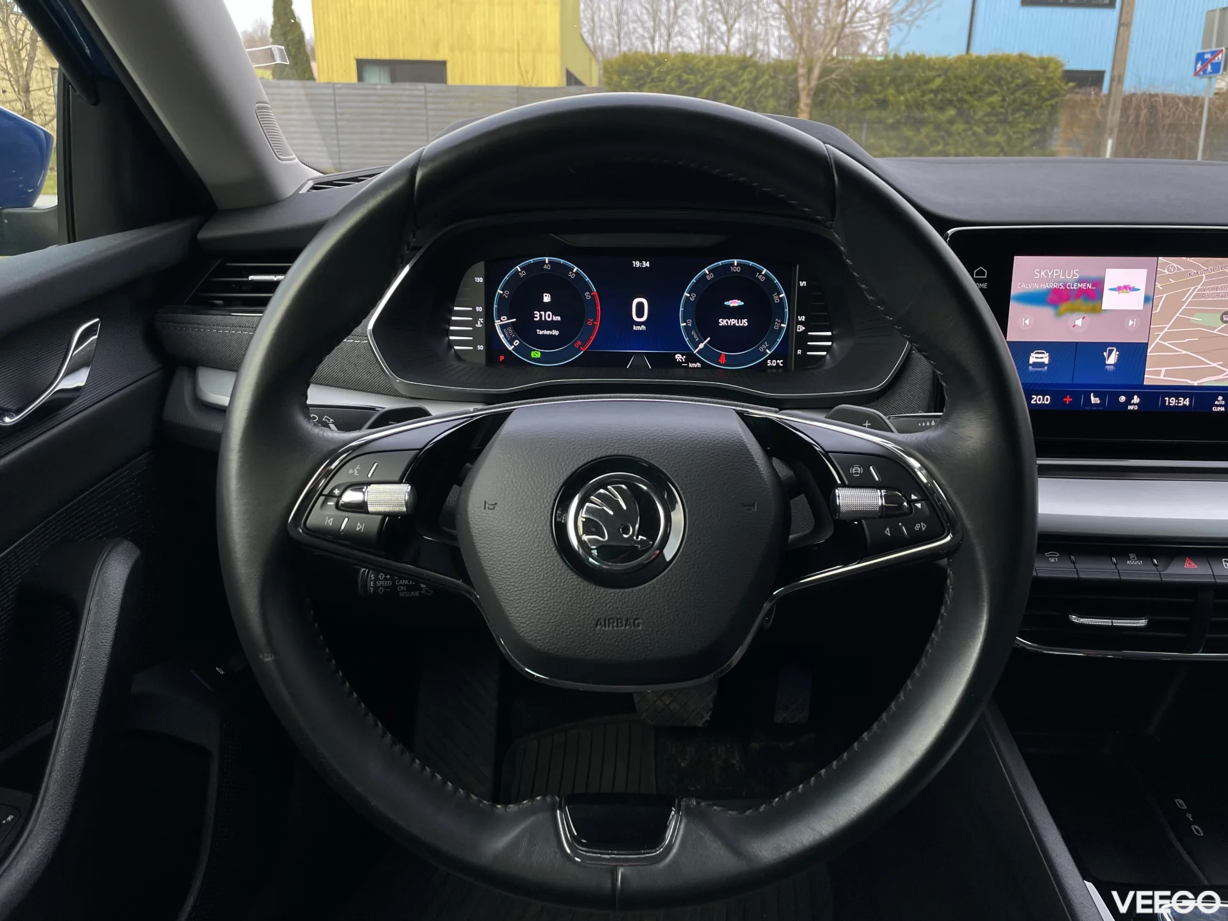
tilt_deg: -18.5
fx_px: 922
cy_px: 460
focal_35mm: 26
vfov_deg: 53.1
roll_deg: -0.8
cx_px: 614
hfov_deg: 67.3
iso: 100
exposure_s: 1/121
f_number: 1.6
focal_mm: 4.2
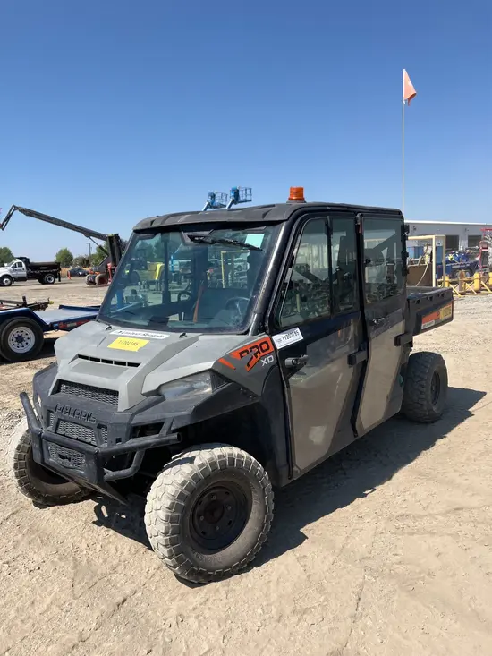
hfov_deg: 49.8
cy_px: 328
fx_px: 530
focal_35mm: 28
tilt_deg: -2.6
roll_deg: +2.4
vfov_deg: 63.4
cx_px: 246
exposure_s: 1/1675
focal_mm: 3.99
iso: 32
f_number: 1.8
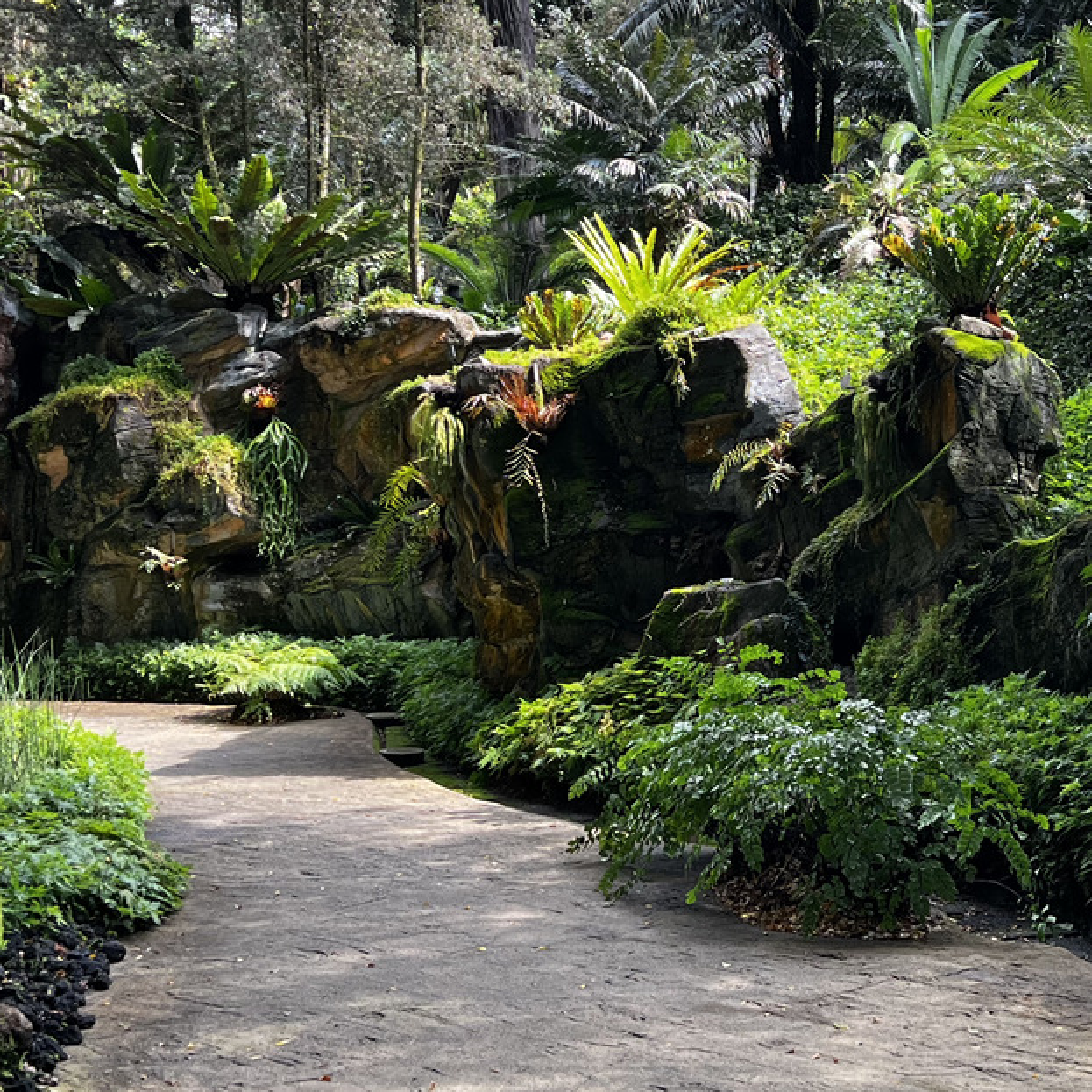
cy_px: 438
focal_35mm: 59
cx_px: 666
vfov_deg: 29.0
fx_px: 2106
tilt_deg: -0.8
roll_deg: +0.9
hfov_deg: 29.0
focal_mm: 5.7
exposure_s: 1/228
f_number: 1.5
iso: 40
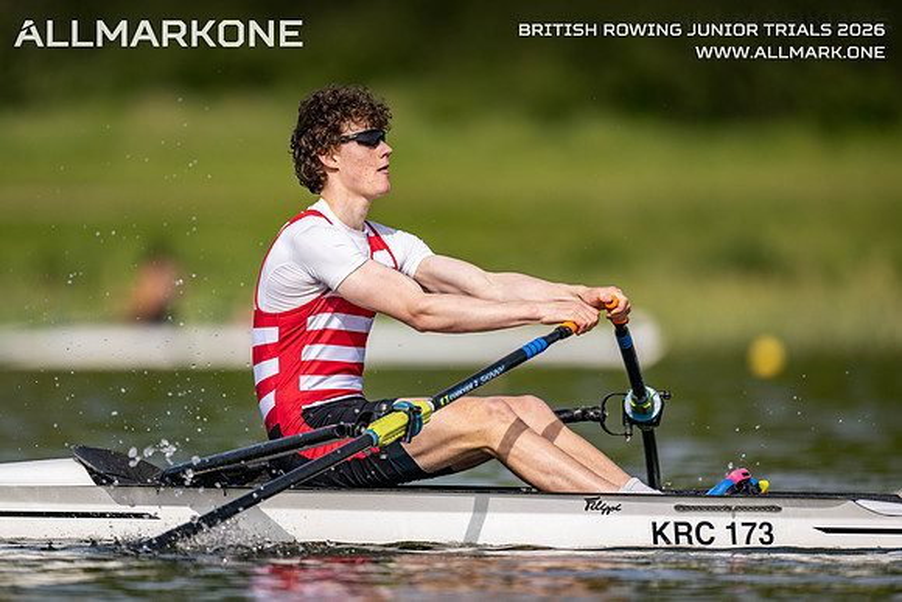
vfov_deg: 2.3
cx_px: 451
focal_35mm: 600
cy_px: 301
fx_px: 15036
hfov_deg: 3.4
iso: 200
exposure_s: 1/2500
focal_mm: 600
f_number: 4
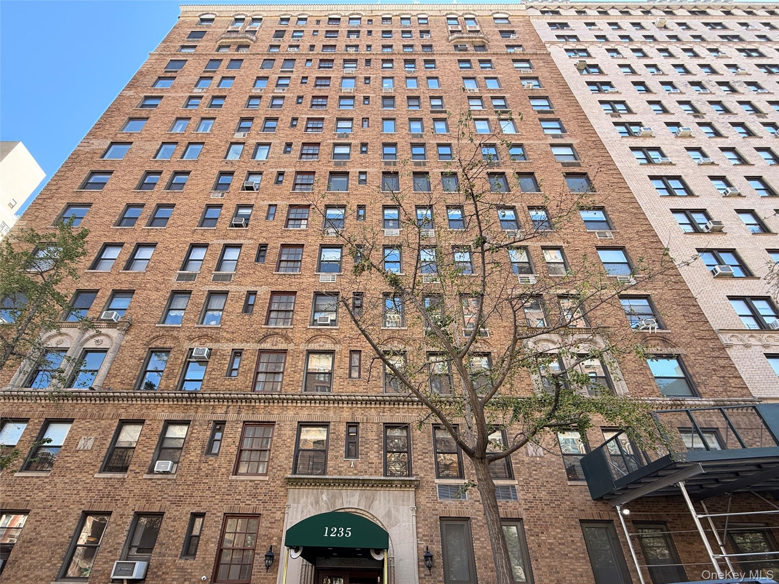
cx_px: 390
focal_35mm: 14
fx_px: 315
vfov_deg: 85.7
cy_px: 292
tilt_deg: +33.1
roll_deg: -0.5
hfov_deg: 102.1
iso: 50
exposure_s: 1/121
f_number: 2.2
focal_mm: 2.22
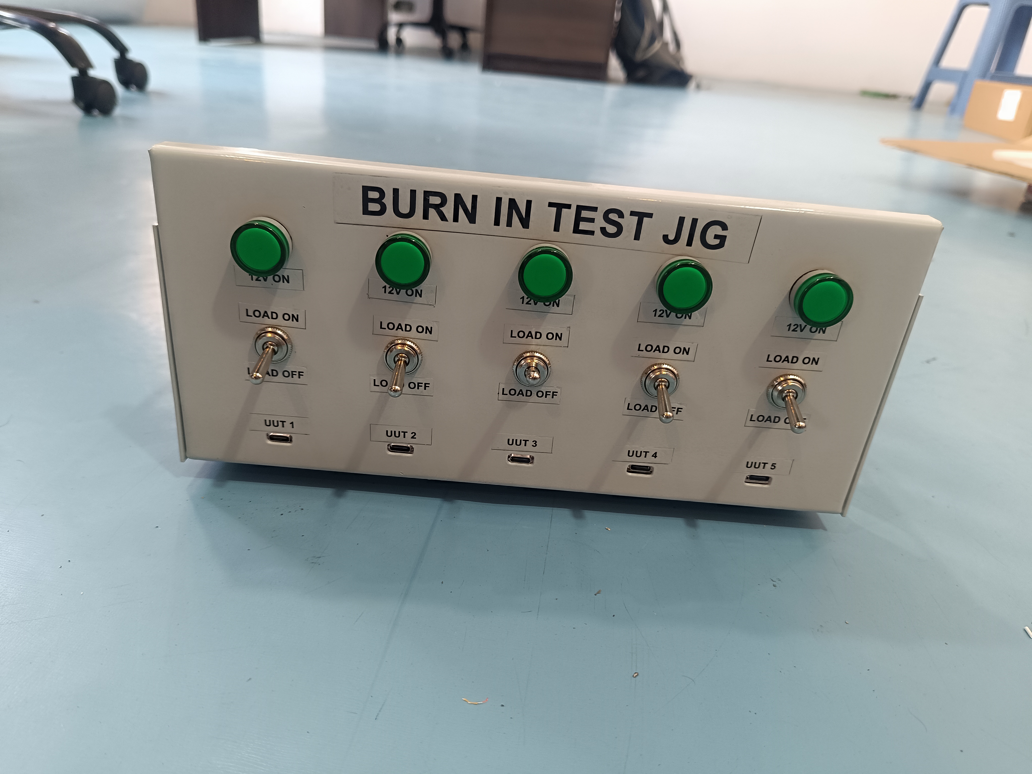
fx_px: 716
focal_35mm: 24
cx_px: 516
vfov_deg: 56.8
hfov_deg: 71.6
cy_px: 387
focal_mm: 5.59
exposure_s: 1/50.1
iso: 318
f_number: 1.88
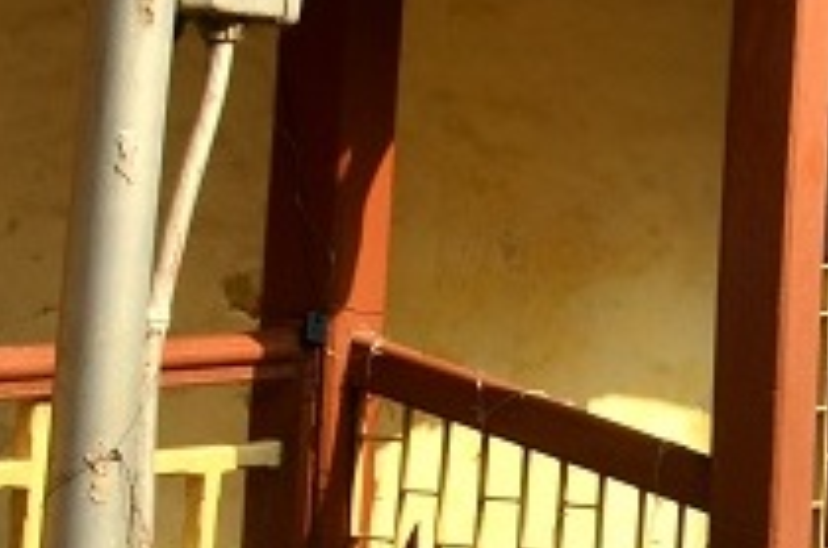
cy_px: -237
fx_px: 3396
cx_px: 1522
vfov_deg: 9.0
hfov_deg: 12.6
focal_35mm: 148
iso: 200
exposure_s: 1/125
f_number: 11
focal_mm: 22
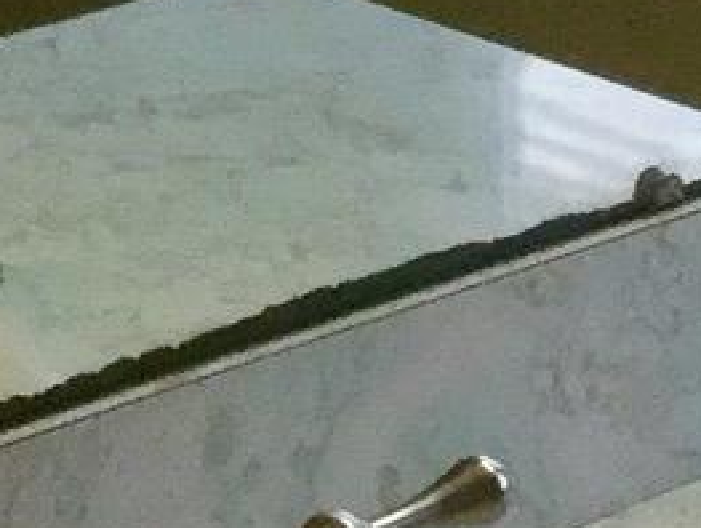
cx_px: -51
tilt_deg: -6.3
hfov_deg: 8.1
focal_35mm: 241
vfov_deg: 5.8
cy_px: -931
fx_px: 4887
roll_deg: +0.7
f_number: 2.4
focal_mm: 3.3
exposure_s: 1/30
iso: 32
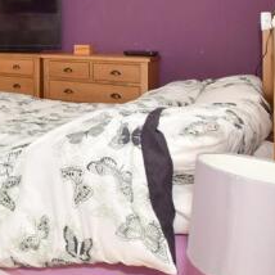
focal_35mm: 39
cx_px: -93
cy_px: 34
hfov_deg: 31.6
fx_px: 351
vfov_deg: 40.1
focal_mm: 10
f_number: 11
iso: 400
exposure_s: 1/200
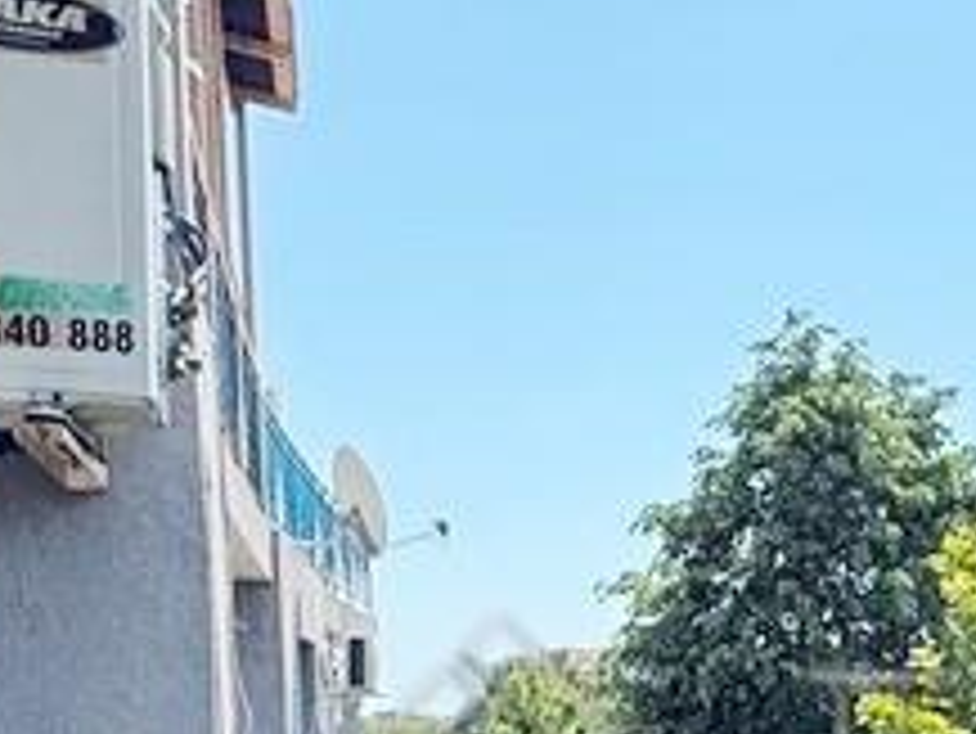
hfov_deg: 27.9
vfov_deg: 20.9
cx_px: 940
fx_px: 1862
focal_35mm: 66
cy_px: 860
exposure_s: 1/1449
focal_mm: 2.22
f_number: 2.2
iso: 50
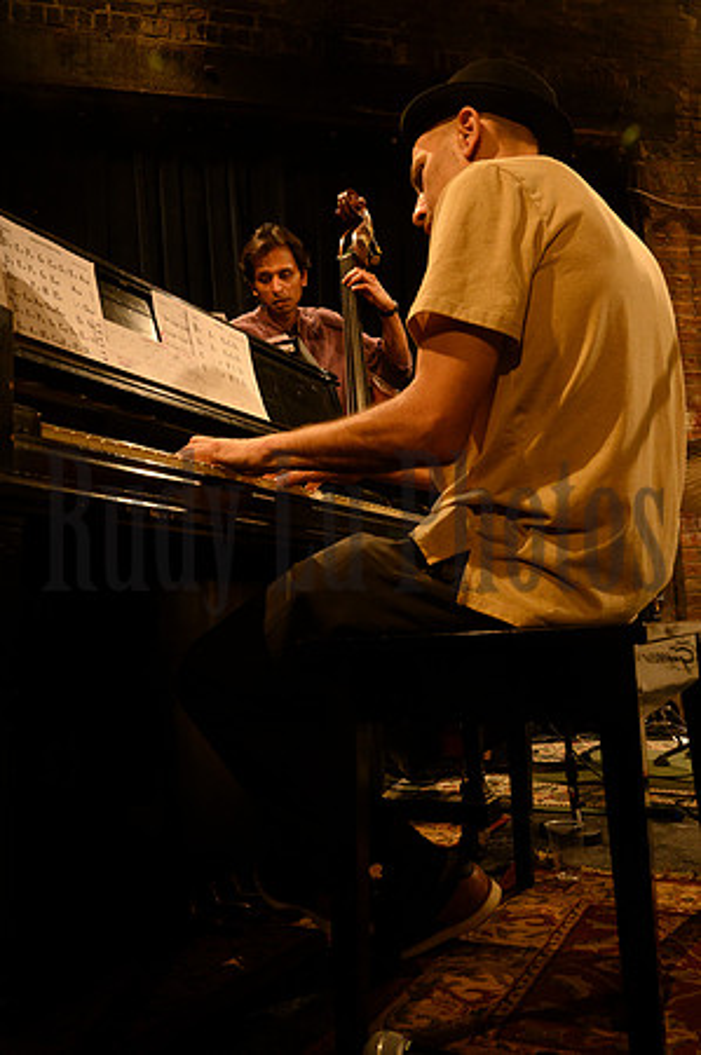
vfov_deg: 61.2
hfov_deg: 42.9
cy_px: 528
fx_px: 893
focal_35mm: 30
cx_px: 350
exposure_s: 1/60
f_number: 11
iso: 6400
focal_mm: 30.5
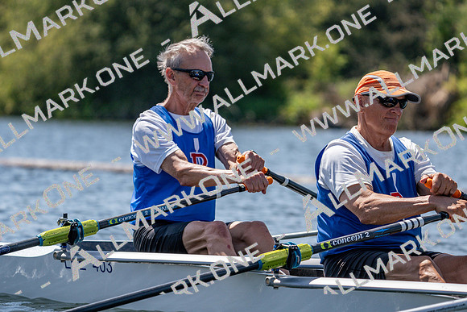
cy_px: 156
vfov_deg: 5.2
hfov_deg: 7.8
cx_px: 234
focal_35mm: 264
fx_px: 3425
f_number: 5.6
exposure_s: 1/2000
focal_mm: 264
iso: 320
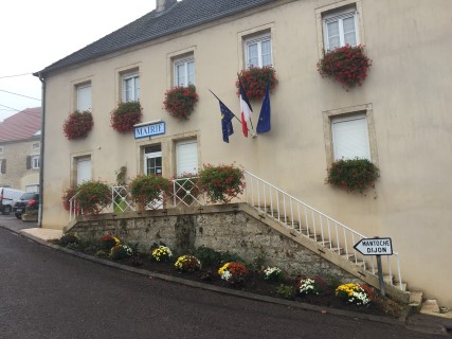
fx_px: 379
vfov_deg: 48.2
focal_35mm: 29
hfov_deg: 61.7
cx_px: 226
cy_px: 170
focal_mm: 4.15
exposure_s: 1/319
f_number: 2.2
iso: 32
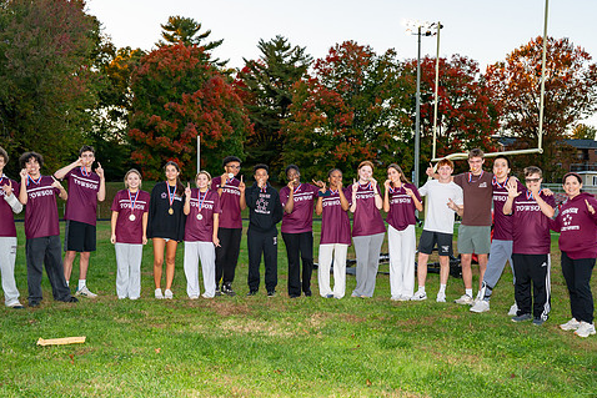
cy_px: 239
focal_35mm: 43
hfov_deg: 45.4
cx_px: 311
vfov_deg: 31.1
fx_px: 713
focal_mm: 25.5
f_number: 5.6
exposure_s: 1/200
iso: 100
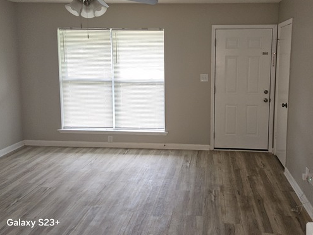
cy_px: 89
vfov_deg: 45.1
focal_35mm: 31
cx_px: 198
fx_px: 280
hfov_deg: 57.6
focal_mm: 5.4
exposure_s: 1/40
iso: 100
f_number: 1.8
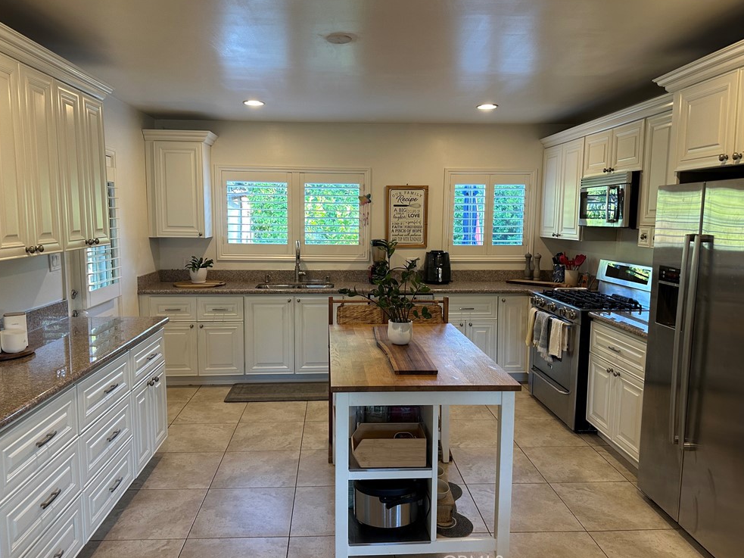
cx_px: 364
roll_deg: +0.3
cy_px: 282
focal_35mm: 25
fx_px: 537
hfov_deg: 69.4
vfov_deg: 54.9
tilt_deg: -3.5
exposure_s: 1/60
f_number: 1.78
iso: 160
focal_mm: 6.86
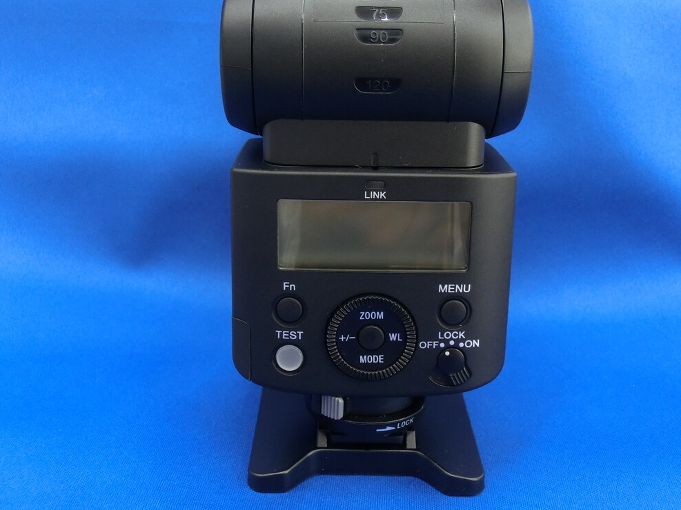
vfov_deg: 32.2
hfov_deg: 42.1
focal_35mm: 45
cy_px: 238
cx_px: 347
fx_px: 885
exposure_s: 1/60
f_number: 3.9
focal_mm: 6.61
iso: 320
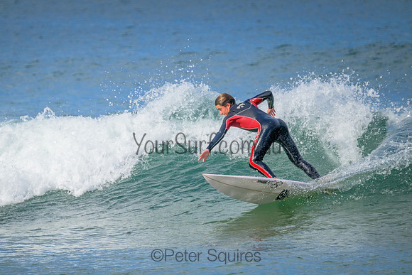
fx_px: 9157
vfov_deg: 1.7
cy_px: 138
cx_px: 206
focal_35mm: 800
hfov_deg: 2.6
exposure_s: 1/1250
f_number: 11
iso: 2800
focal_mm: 800
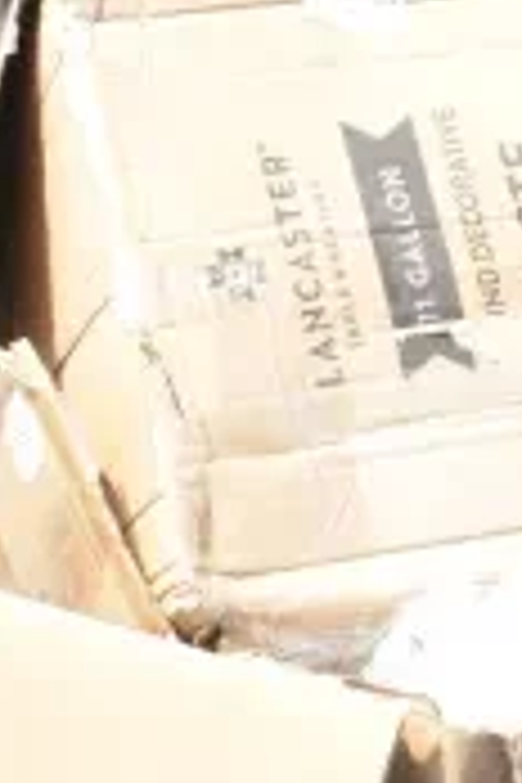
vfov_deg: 11.8
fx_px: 3784
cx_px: 1242
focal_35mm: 174
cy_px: 254
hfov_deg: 7.4
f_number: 18
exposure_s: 1/1250
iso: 6400
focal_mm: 22
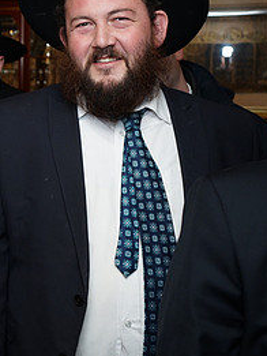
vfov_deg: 29.9
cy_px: 106
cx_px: -84
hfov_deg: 20.8
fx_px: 658
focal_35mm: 64
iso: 500
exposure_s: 1/100
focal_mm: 30
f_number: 5
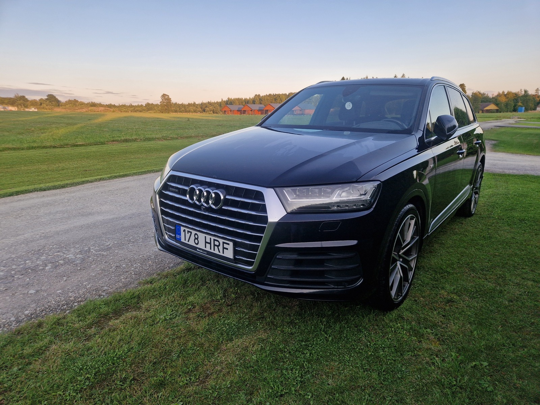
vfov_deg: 58.9
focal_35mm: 23
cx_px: 270
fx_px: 359
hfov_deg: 73.9
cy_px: 202
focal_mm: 5.4
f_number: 1.8
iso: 50
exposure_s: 1/180
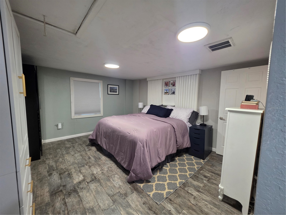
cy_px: 108
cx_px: 143
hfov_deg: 106.2
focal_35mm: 13
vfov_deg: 89.9
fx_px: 107
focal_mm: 2.2
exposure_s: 1/60
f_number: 1.9
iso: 320
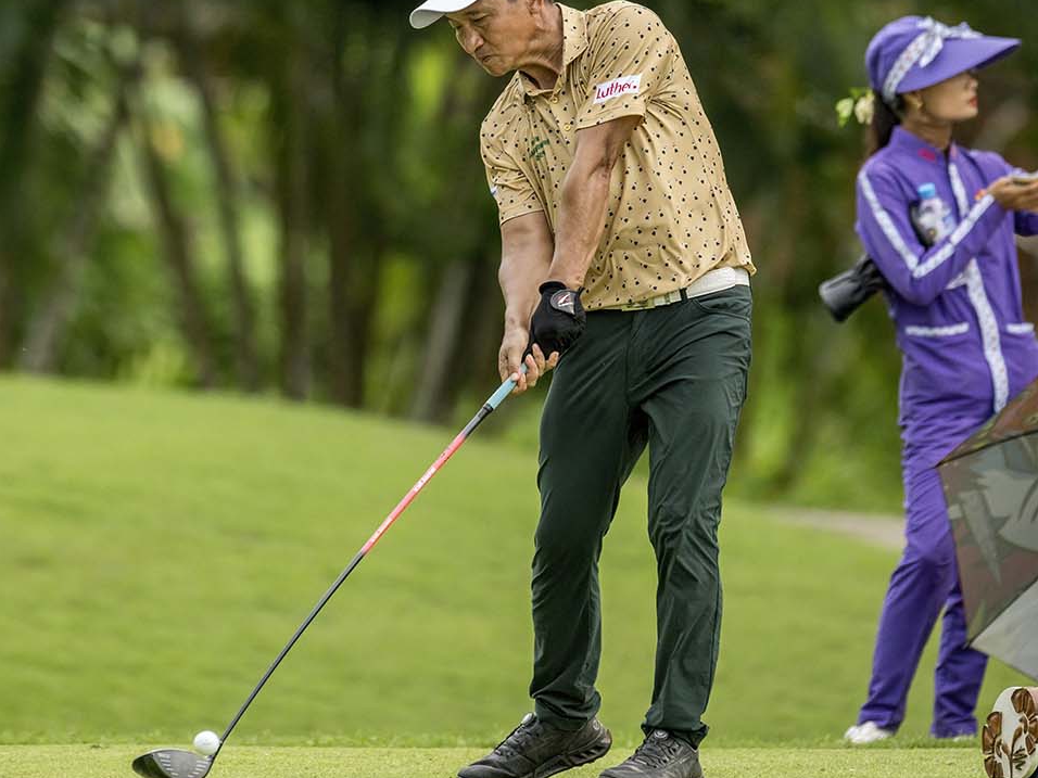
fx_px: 17362
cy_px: 234
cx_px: 518
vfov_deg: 2.6
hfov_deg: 3.4
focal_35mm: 579
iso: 2200
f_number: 3.5
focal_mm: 400
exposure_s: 1/5000
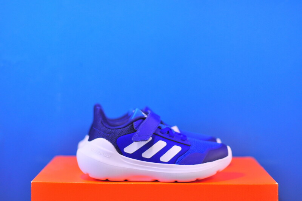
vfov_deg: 18.1
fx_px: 628
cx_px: 151
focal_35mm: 75
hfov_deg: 27.0
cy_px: 100
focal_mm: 50
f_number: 2
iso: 250
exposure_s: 1/320
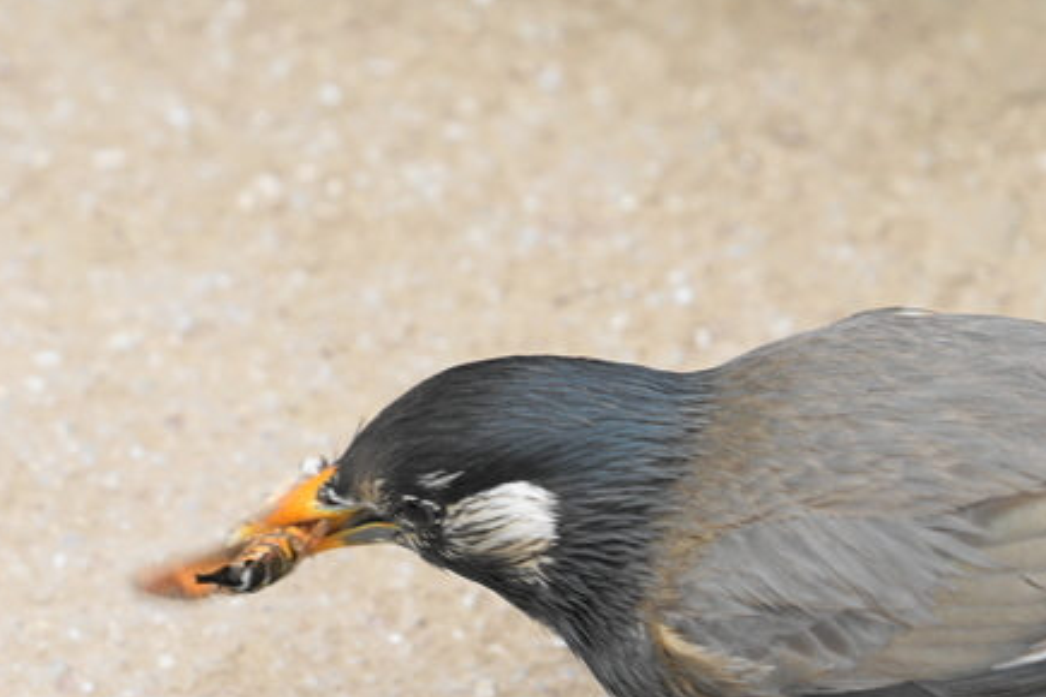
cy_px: 529
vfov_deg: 2.9
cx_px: 721
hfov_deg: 4.4
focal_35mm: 469
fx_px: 13626
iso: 160
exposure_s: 1/200
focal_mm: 170
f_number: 5.6
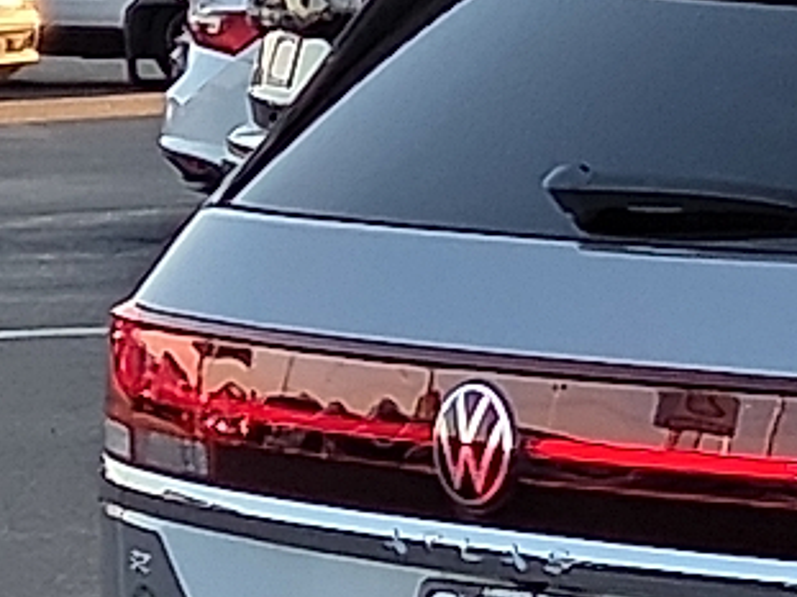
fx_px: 5570
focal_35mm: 242
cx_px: 1840
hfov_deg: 7.7
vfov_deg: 6.1
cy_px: 487
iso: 25
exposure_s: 1/714
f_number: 1.8
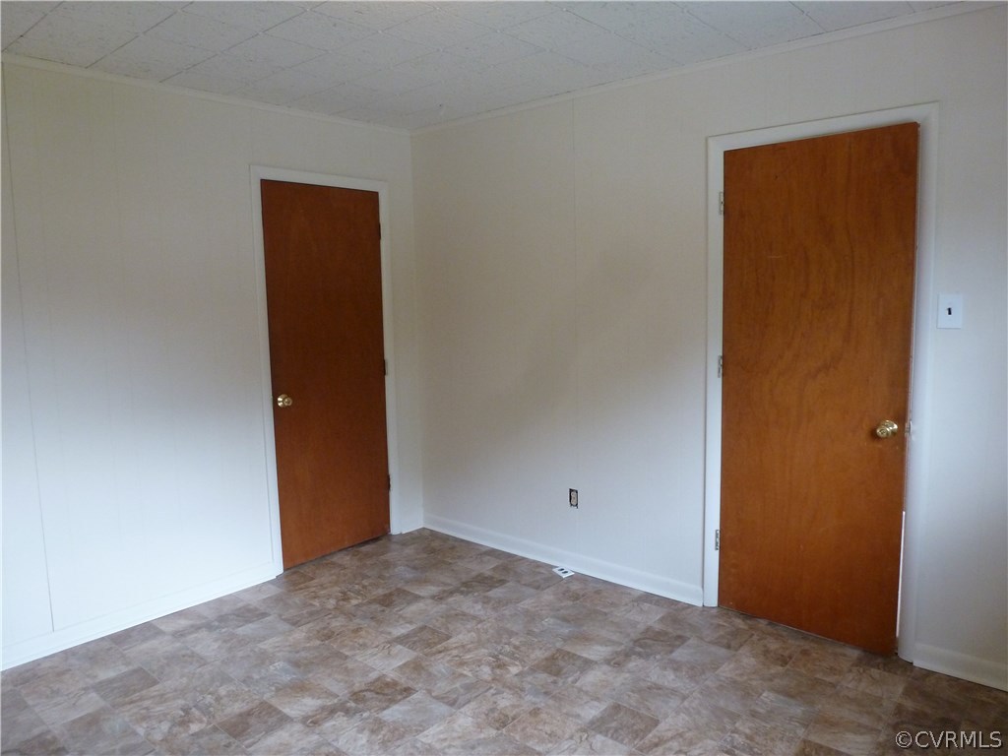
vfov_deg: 56.8
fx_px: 699
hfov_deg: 71.6
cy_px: 378
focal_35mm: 24
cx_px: 504
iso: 320
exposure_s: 1/60
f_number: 3.3
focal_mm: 4.3
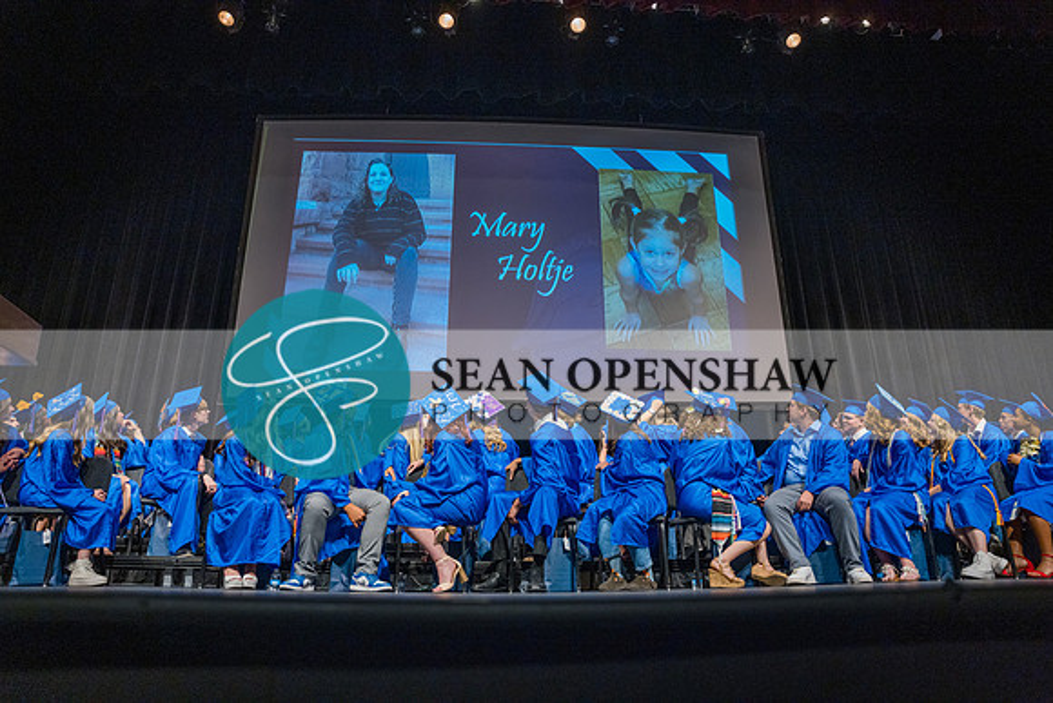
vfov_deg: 53.2
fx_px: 702
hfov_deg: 73.7
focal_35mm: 24
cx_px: 526
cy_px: 352
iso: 2500
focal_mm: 24
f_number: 2.8
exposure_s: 1/160
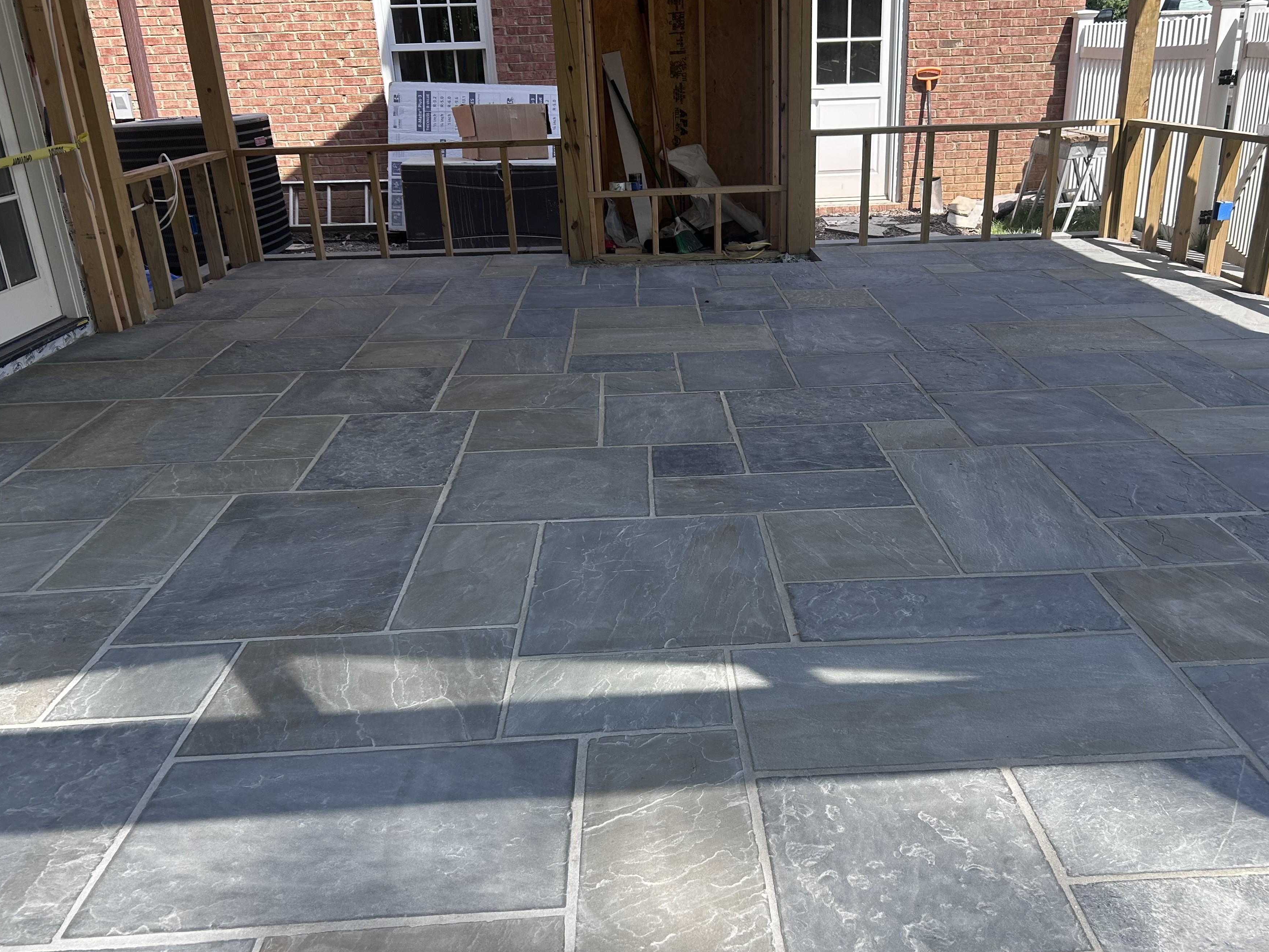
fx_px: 1100
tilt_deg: -23.4
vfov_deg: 46.8
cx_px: 711
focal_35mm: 30
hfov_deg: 59.8
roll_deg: +0.5
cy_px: 516
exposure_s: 1/1280
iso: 50
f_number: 1.5
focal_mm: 5.7
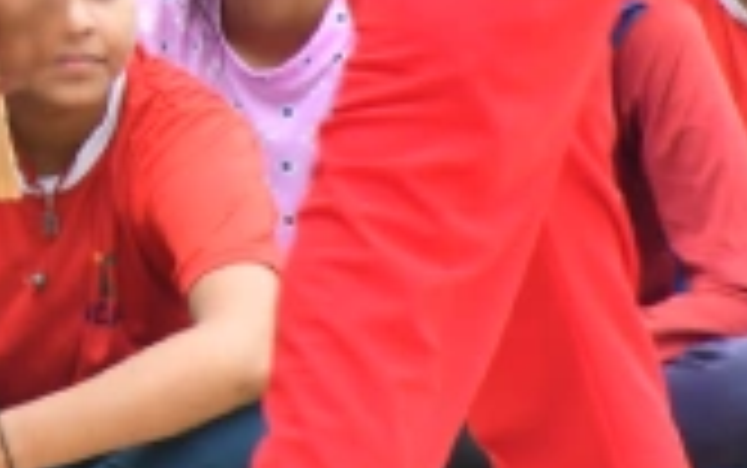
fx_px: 20168
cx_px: -927
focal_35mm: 990
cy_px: -616
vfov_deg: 1.3
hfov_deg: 2.1
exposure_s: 1/125
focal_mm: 140
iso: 400
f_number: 14
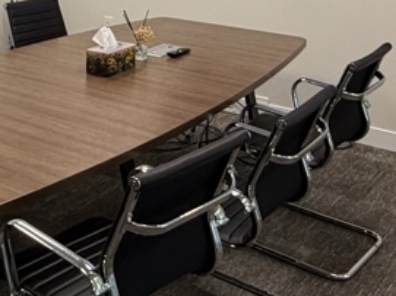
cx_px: 1
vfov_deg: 22.7
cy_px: -1
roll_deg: +0.3
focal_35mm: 62
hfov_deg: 29.2
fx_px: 709
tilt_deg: -11.0
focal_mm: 2.22
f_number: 2.2
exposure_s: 1/120
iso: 320
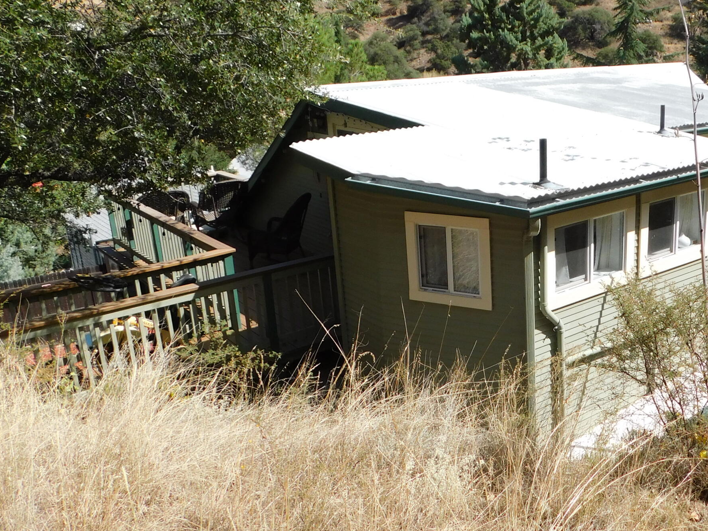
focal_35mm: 39
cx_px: 529
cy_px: 277
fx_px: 798
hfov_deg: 46.2
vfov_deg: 36.8
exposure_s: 1/1250
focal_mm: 4
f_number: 3
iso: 125
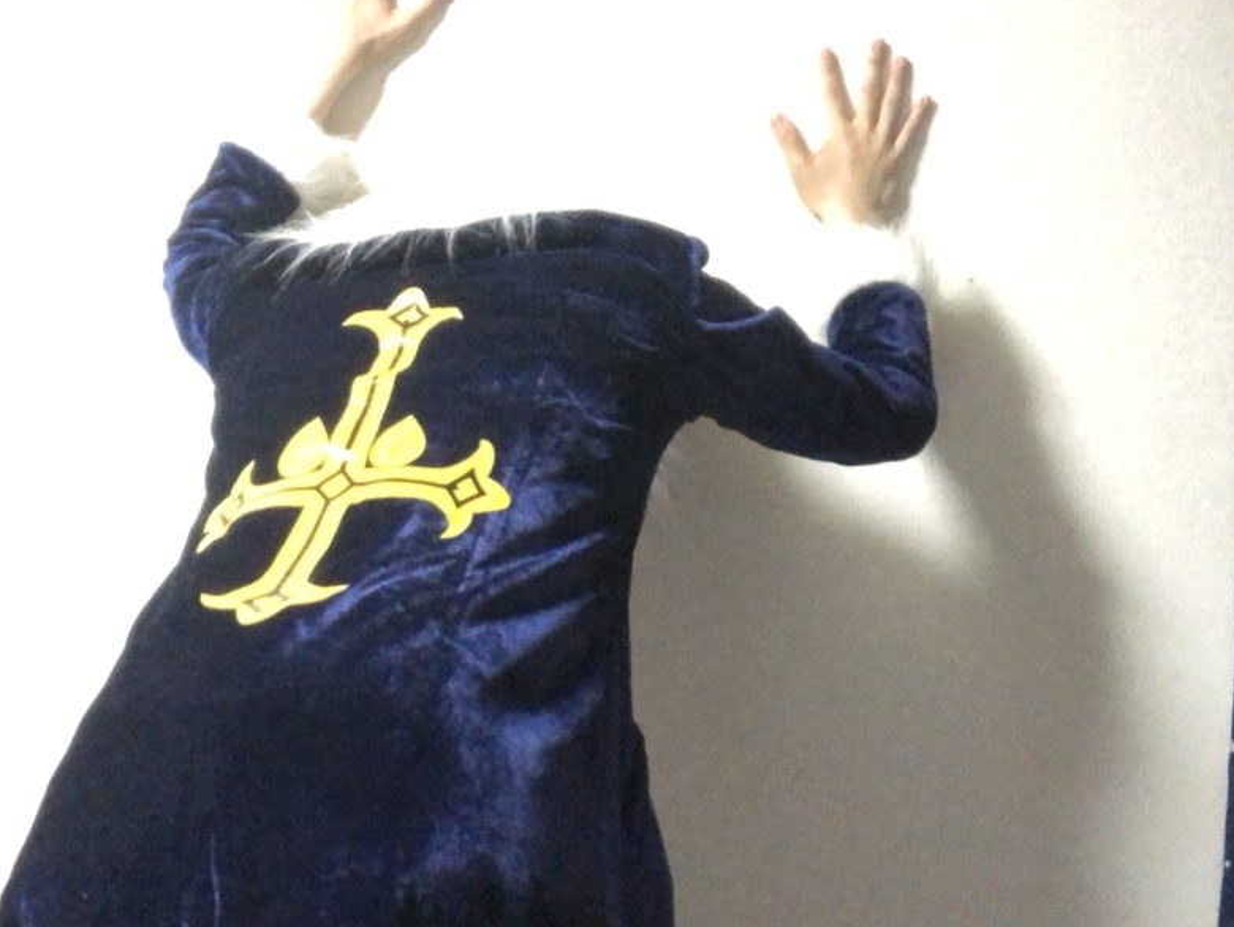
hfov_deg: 44.5
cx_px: 492
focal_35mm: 42
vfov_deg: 34.4
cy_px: 512
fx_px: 1498
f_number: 2.2
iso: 1000
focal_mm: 2.87
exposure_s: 1/15
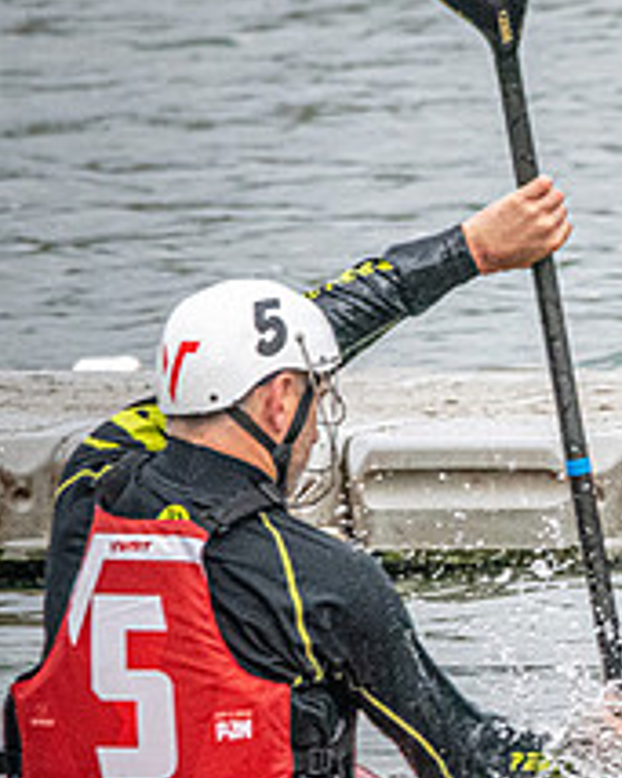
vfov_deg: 1.4
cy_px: 519
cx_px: 923
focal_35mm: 1347
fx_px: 31018
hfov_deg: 1.1
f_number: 9
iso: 3200
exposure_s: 1/2000
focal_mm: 400
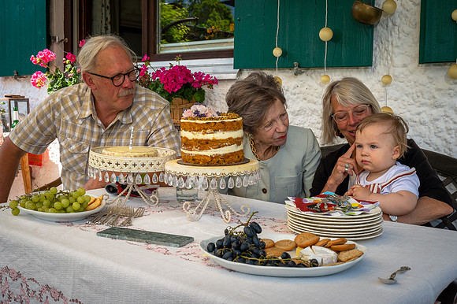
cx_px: 228
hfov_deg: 45.5
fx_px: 546
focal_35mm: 43
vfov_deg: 31.2
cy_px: 152
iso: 250
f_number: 10
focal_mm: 43
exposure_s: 1/200
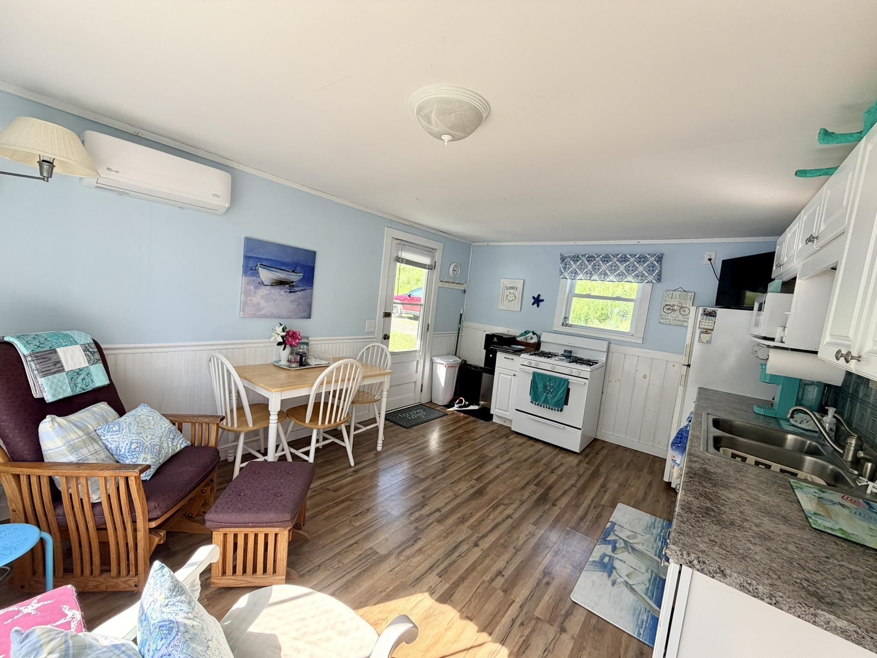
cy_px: 329
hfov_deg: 102.1
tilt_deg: -5.7
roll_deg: -5.3
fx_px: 355
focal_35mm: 14
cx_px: 438
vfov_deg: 85.7
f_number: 2.2
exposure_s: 1/121
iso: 64
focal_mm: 2.22
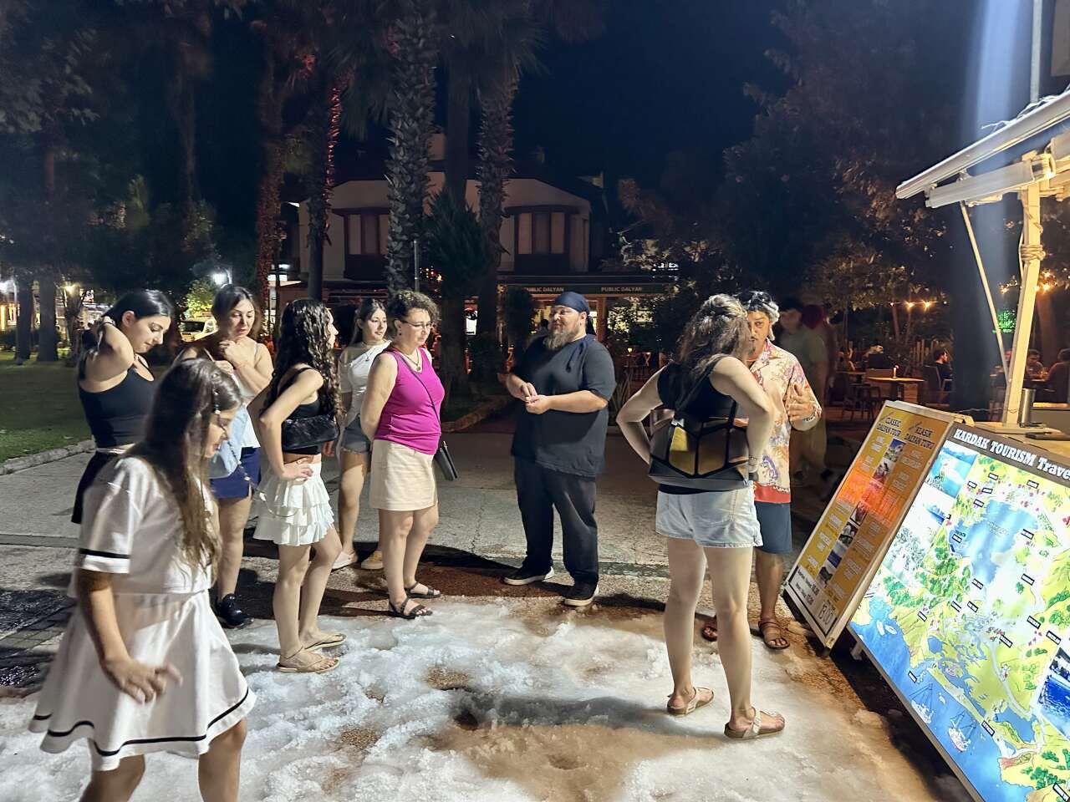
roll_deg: -0.6
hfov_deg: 71.6
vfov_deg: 56.8
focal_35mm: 24
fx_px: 742
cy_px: 401
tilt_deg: -5.2
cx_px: 535
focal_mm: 6.86
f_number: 1.78
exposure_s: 1/33
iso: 800
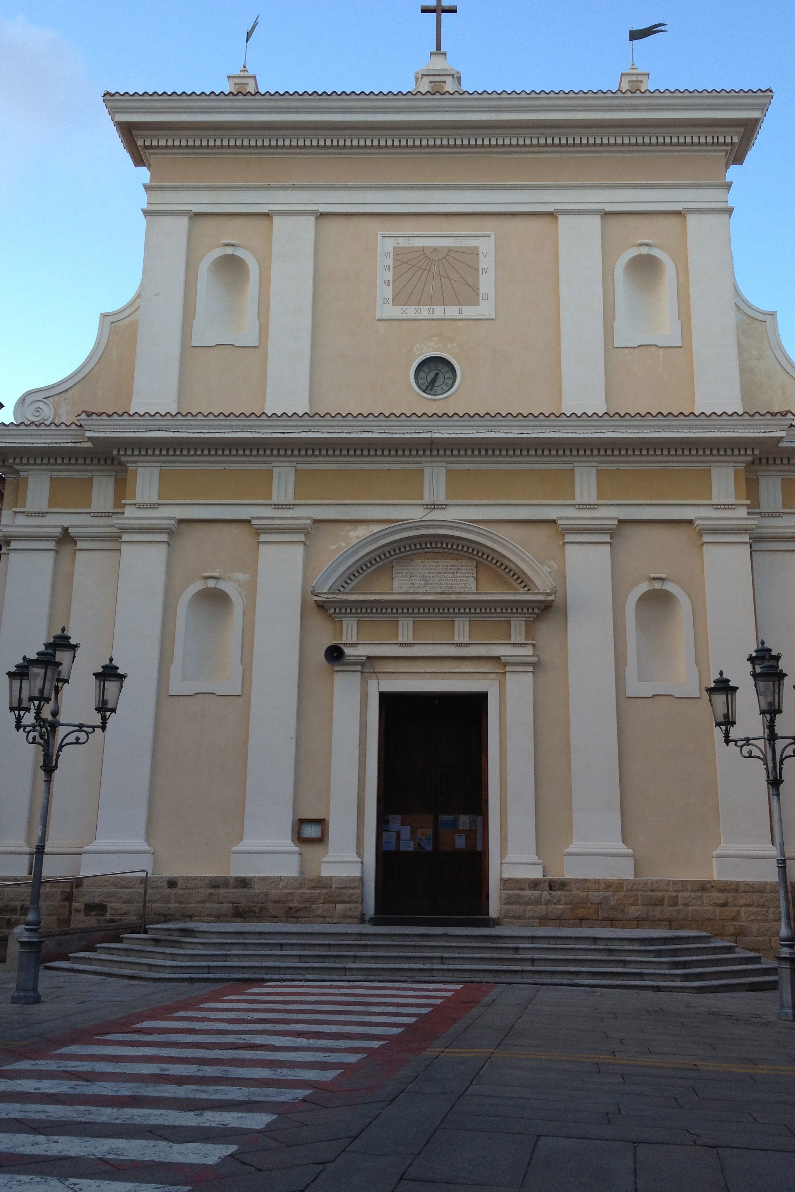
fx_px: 1292
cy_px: 561
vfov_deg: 49.5
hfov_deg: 34.2
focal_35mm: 39
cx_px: 435
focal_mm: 4.28
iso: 64
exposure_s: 1/167
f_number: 2.4
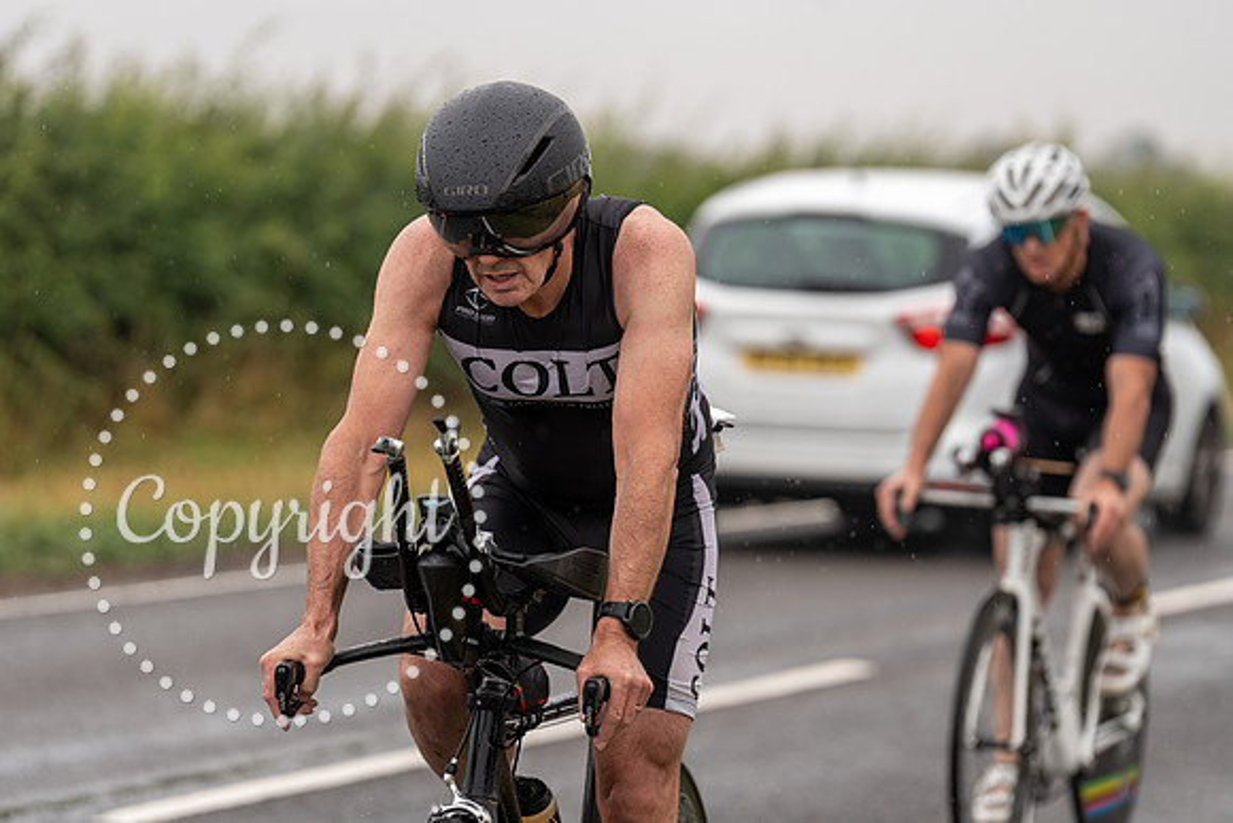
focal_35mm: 188
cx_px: 616
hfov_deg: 10.9
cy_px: 412
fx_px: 6440
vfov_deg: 7.3
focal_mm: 188
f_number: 4
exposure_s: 1/1000
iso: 100
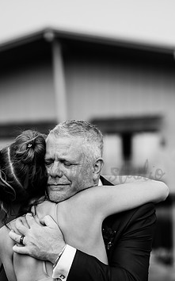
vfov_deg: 18.9
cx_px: 62
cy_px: 171
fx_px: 840
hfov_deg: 11.9
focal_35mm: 110
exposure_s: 1/3200
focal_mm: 85
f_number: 2.2
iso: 160
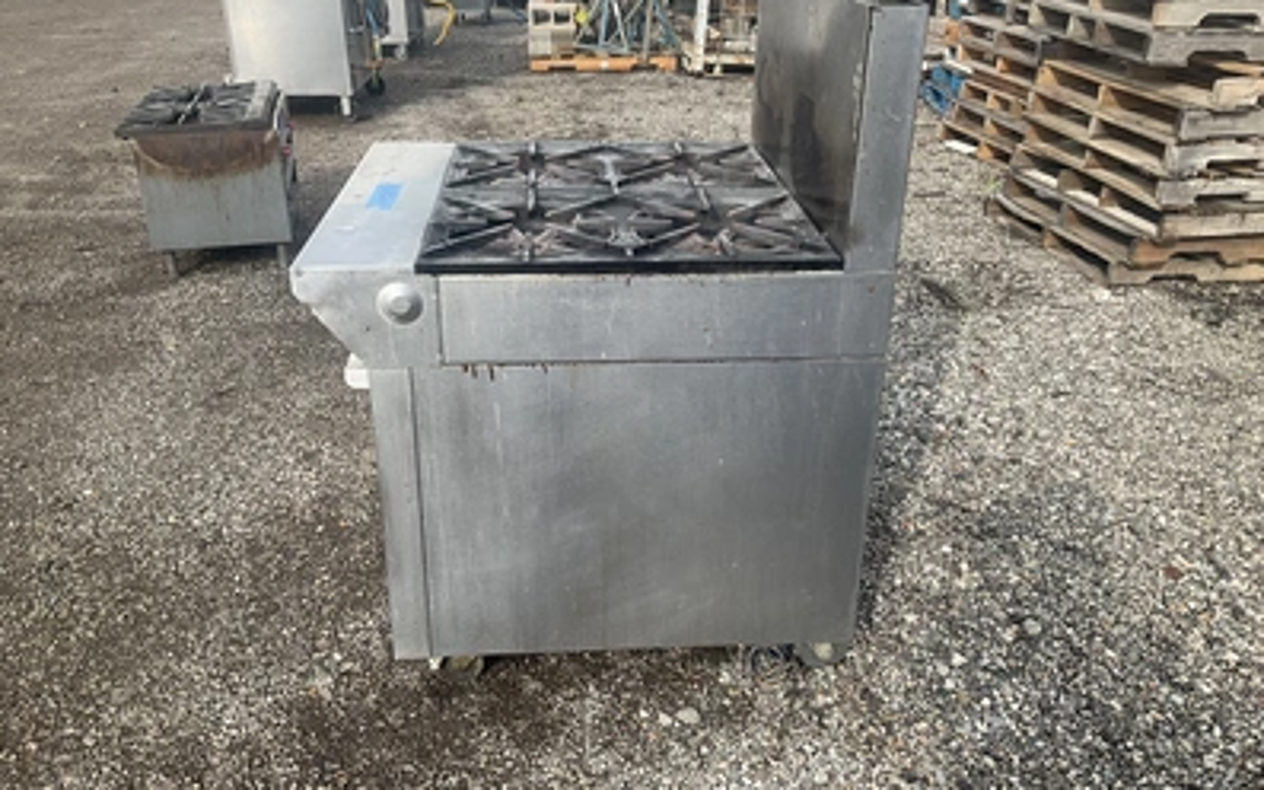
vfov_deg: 40.5
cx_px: 634
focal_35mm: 31
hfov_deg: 61.2
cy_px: 357
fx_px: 1068
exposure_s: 1/770
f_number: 1.8
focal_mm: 3
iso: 25
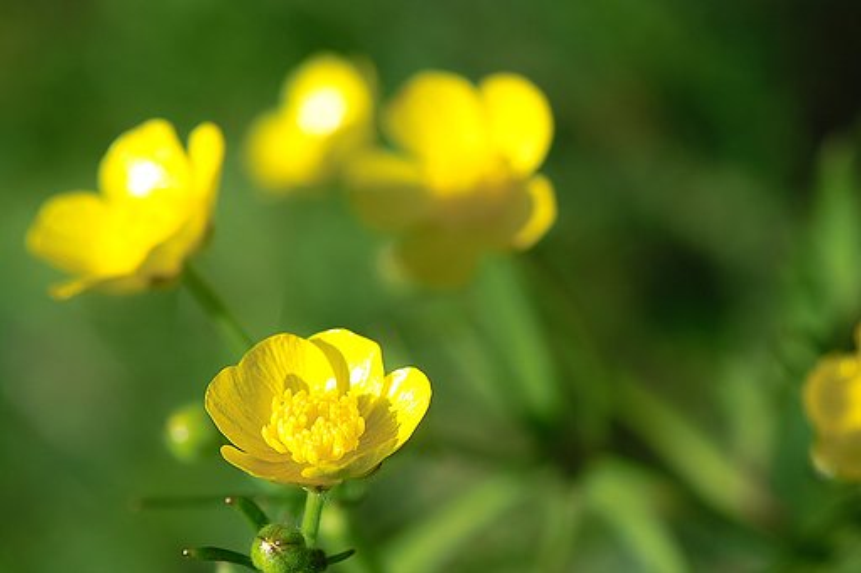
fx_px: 3491
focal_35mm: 146
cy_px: 286
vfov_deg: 9.4
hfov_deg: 14.1
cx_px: 430
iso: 100
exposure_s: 1/400
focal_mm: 86
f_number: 7.1
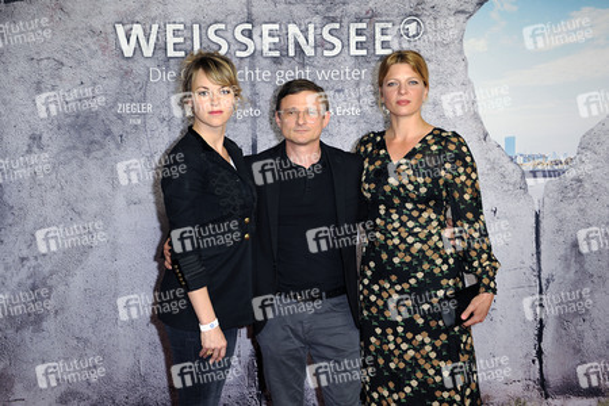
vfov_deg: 28.1
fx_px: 812
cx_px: 304
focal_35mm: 48
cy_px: 203
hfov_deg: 41.1
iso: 640
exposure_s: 1/160
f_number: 5.6
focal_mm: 48
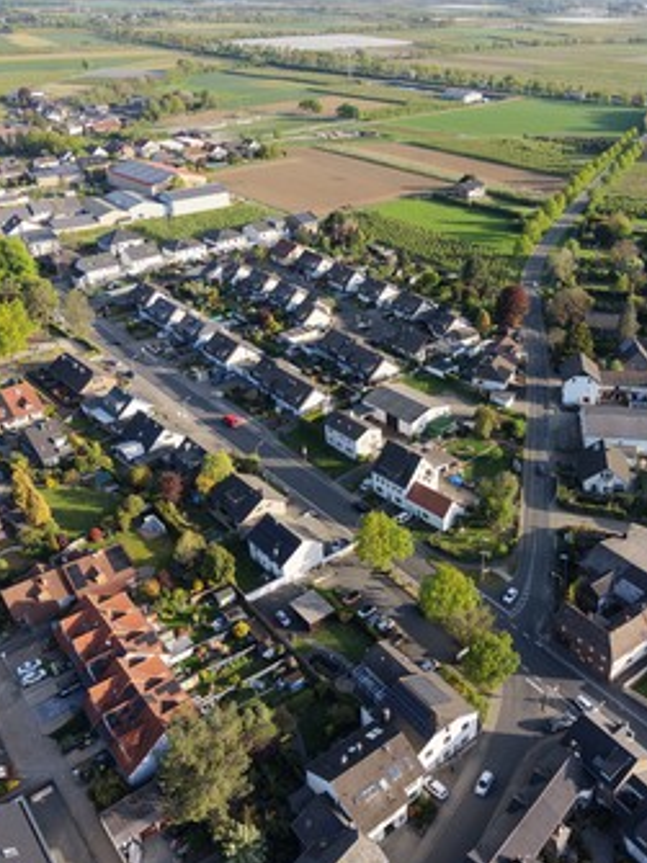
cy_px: 437
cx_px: 415
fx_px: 823
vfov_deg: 55.4
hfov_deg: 42.5
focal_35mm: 33
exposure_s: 1/725
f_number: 1.8
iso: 100
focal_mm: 8.67
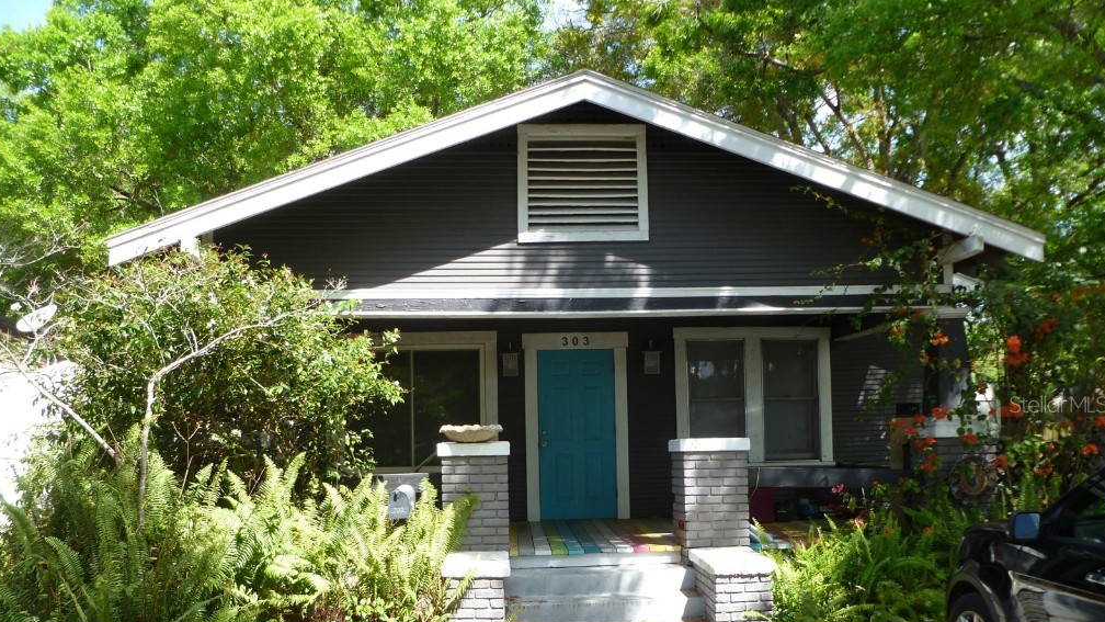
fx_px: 908
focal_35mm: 31
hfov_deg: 62.6
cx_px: 551
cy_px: 404
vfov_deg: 37.5
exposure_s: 1/160
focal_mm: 5
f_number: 3.3
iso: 80
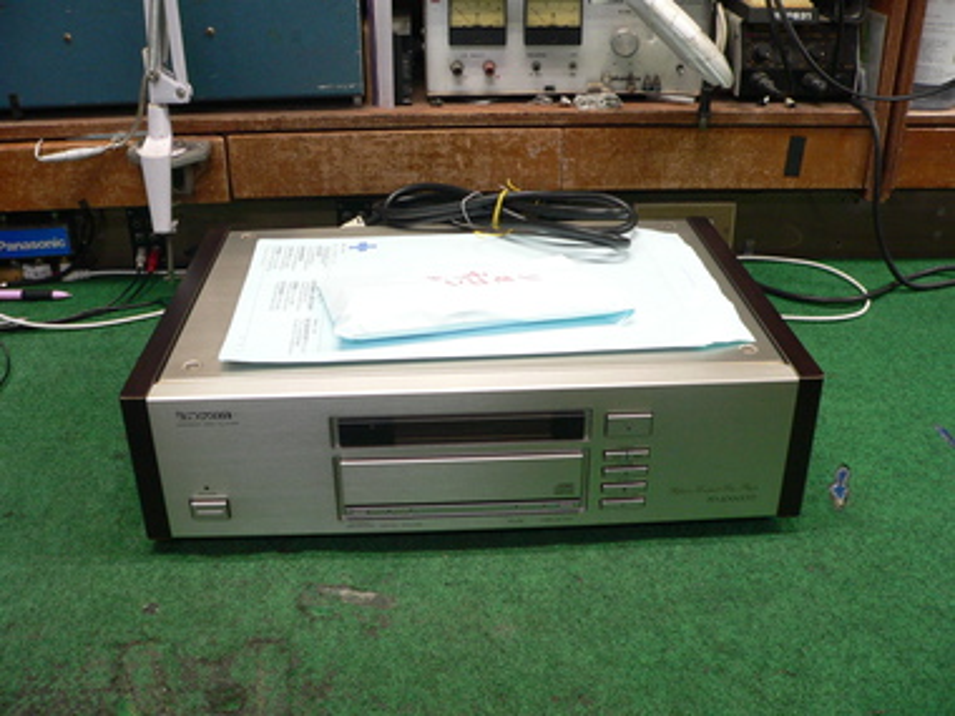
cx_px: 478
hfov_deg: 51.4
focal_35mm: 36
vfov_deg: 39.7
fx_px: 993
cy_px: 358
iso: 200
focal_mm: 6
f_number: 2.8
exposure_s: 1/25
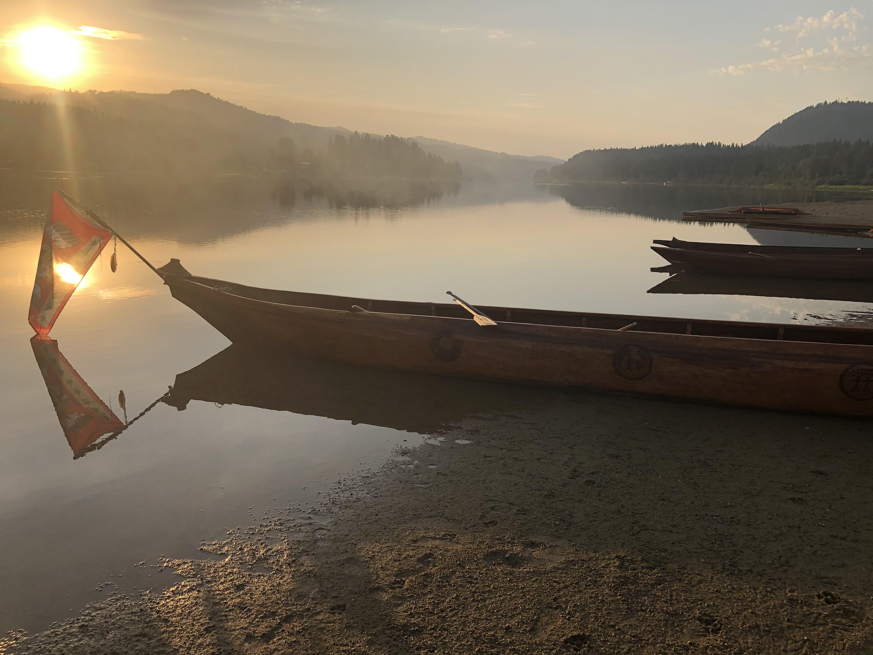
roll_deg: -2.5
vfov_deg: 49.7
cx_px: 436
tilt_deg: -10.9
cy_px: 328
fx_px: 706
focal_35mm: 28
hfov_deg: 63.4
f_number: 1.8
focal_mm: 3.99
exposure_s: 1/1845
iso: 20
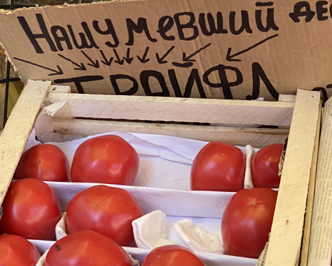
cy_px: 58
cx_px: 176
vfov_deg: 14.7
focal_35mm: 104
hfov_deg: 18.5
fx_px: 1022
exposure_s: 1/121
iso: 40
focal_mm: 6
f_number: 2
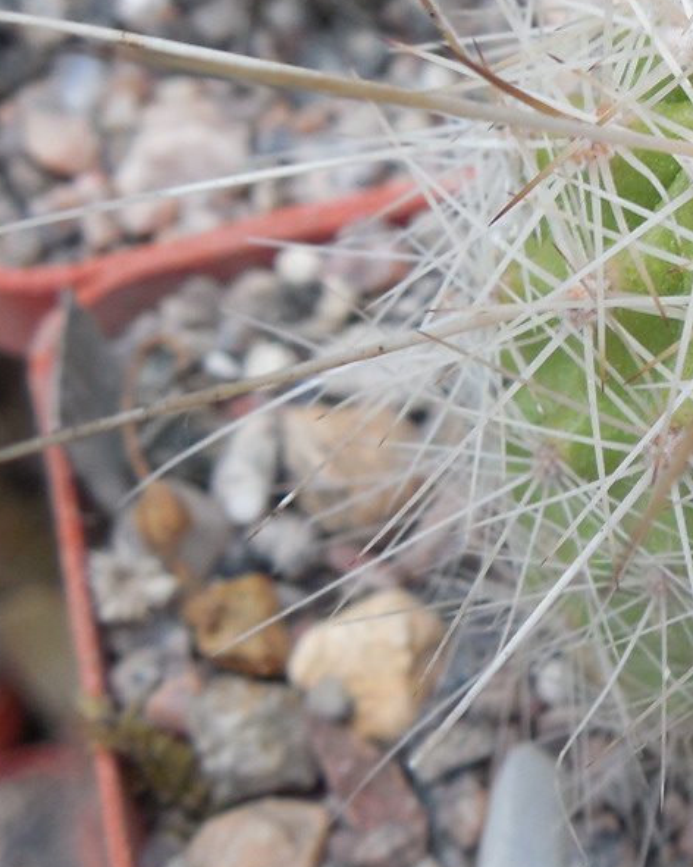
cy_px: 262
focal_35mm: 82
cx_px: 859
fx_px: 2102
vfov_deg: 23.1
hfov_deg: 17.7
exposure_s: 1/40
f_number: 3.6
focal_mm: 5.6
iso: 125
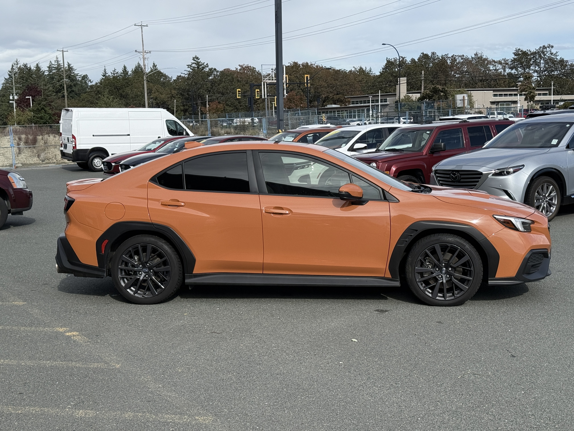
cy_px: 216
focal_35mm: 48
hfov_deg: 39.7
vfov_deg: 30.3
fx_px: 796
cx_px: 287
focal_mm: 6.76
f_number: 1.78
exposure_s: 1/3534
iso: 64
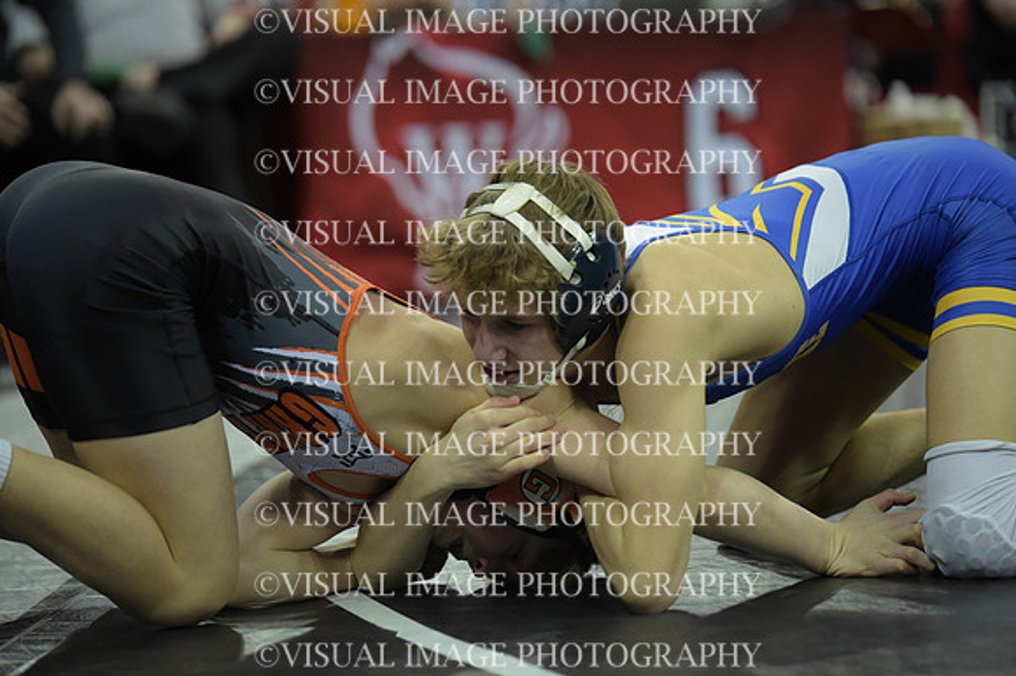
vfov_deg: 8.8
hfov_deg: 13.3
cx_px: 508
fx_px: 4372
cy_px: 338
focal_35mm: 155
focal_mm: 155
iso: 4000
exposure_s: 1/1250
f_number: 2.8
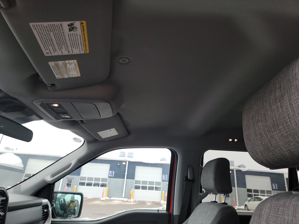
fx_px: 207
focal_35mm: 24
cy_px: 112
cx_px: 150
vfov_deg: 56.8
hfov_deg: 71.6
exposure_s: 1/119
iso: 64
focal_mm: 6.7
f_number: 1.8
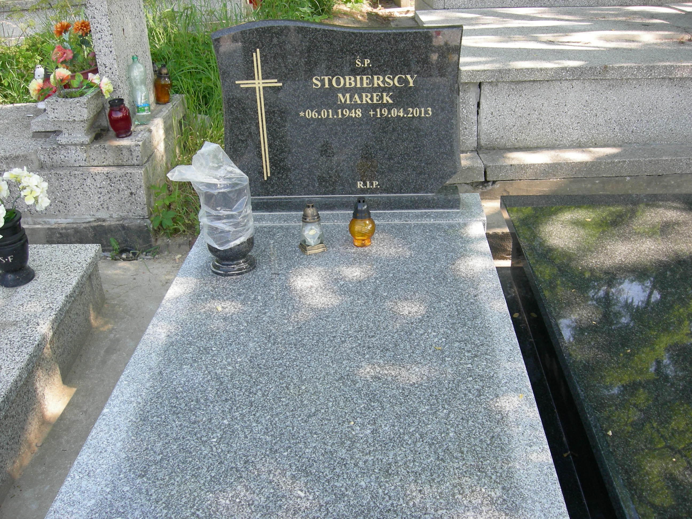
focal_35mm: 36
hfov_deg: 51.4
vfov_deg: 39.7
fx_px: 720
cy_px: 260
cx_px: 346
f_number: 3.8
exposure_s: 1/88
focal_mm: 7.5
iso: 64
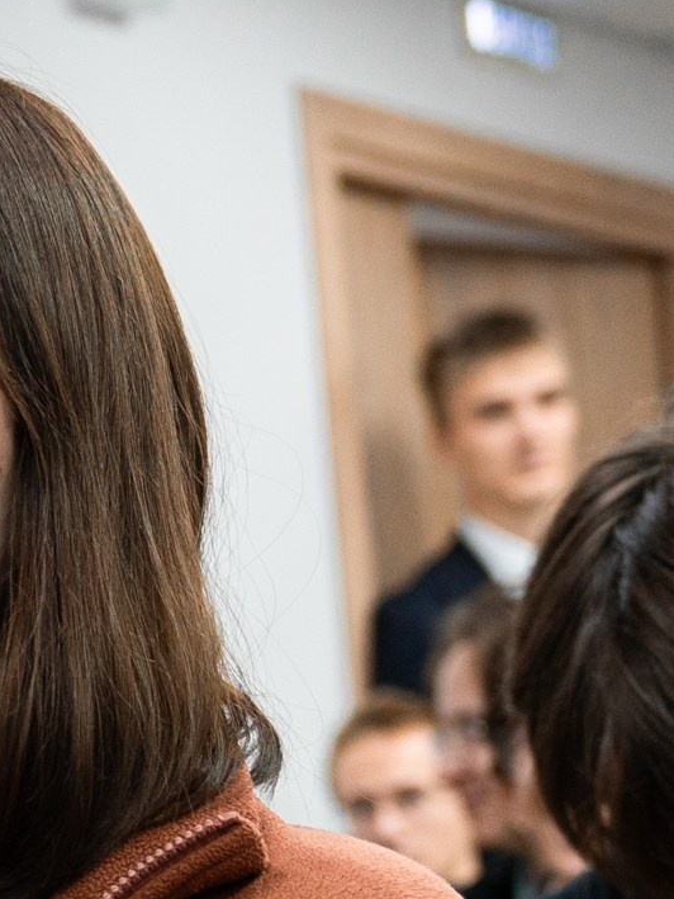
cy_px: 741
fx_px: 3919
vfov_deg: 13.0
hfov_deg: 9.3
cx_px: -636
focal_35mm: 151
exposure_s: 1/125
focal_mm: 31.1
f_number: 2.8
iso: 640
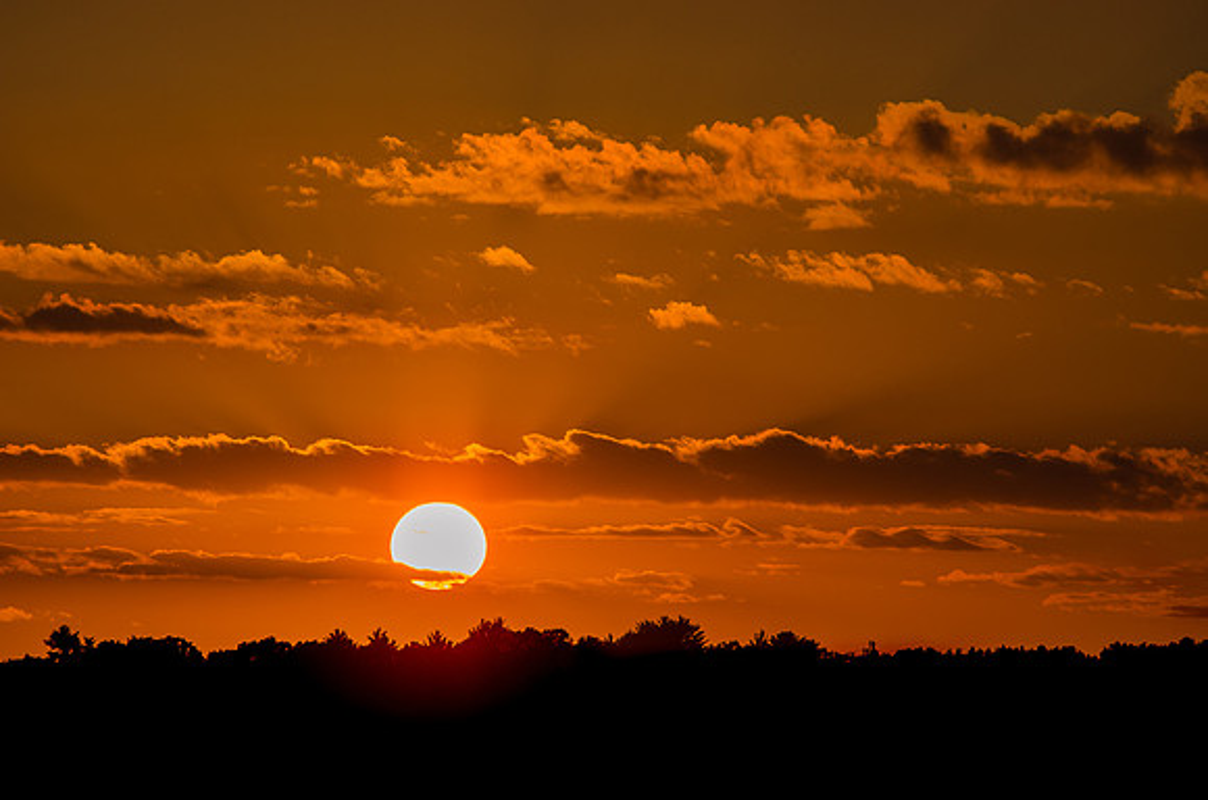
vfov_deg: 4.6
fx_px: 10045
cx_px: 604
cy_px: 400
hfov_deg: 6.9
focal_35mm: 300
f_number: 5
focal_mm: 200
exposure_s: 1/3200
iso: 100
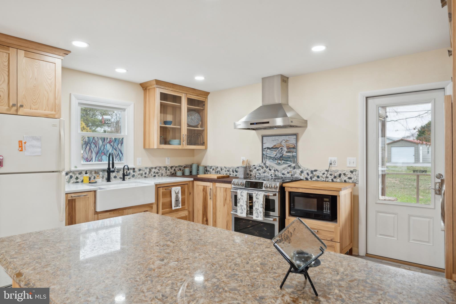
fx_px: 268
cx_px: 228
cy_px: 152
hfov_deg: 80.7
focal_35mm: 21
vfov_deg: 59.0
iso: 400
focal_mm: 21.2
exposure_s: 1/10
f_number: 10
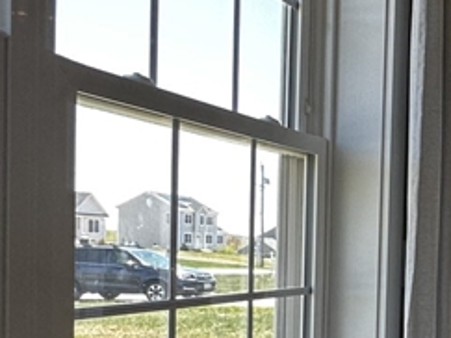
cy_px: 292
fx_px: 768
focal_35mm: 59
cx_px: 692
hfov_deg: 24.6
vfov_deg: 24.2
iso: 80
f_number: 2.2
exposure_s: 1/120
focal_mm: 2.22
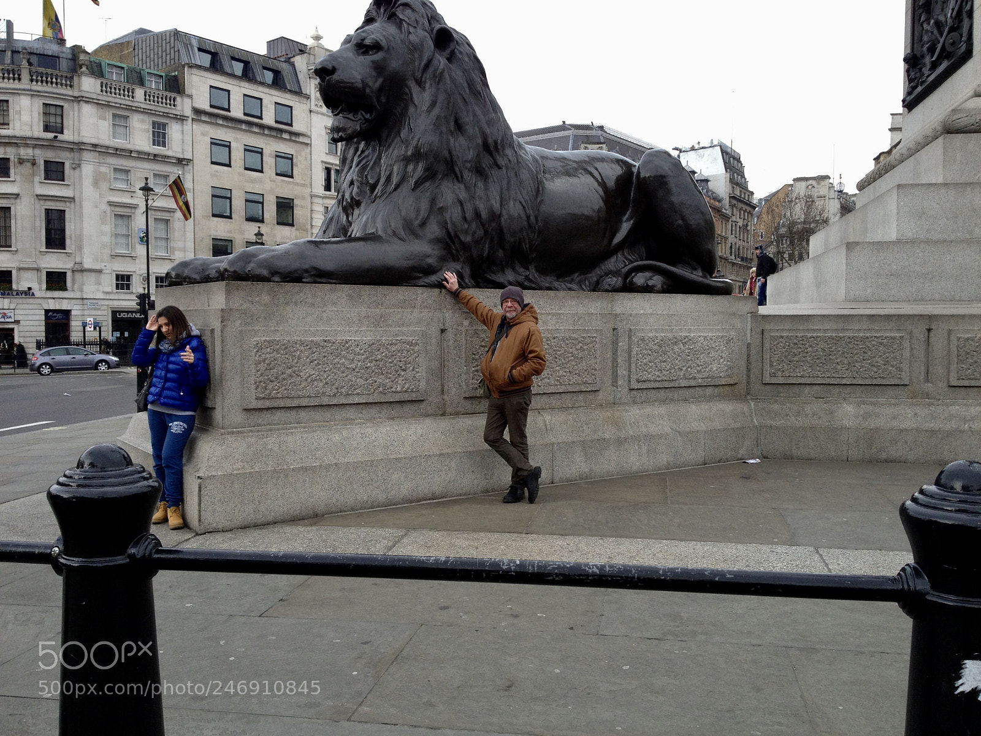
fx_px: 992
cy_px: 368
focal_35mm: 35
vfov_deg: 40.7
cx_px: 490
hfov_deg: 52.6
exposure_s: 1/297
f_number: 2.4
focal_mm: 4.28
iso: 64
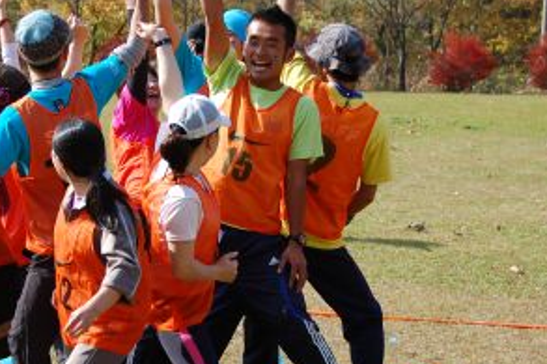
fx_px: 1594
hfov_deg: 19.4
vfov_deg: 13.0
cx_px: 198
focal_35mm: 105
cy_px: 212
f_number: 4.5
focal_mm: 38
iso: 360
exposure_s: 1/1000
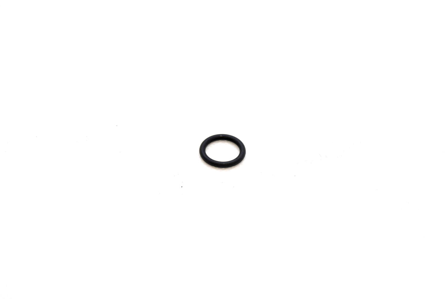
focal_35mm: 82
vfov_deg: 16.6
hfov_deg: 24.6
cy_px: 150
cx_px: 224
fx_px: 1025
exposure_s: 1/250
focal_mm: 55
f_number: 8
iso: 360
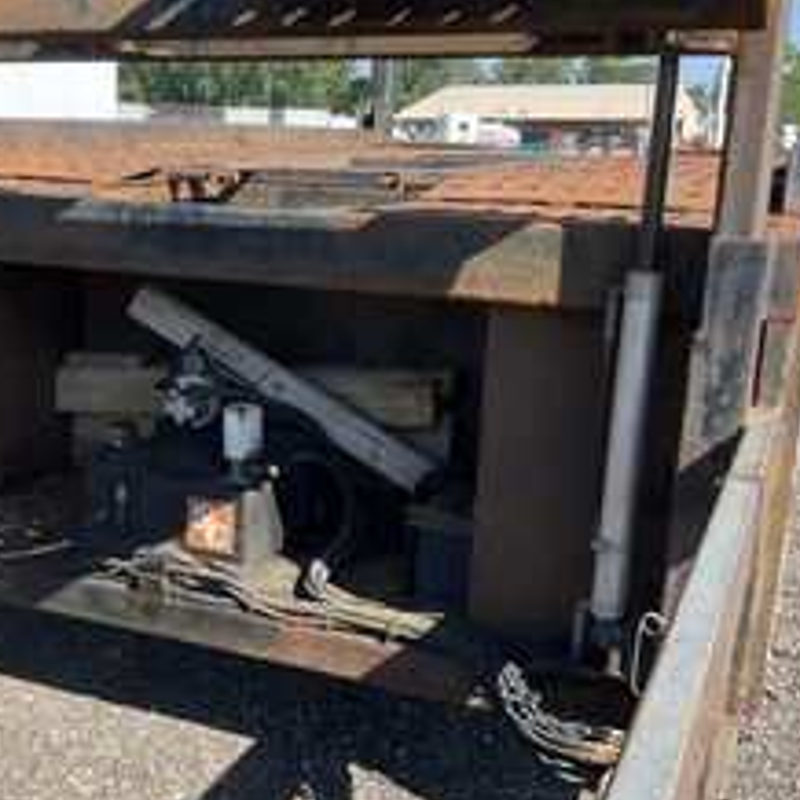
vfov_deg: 35.9
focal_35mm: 47
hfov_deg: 35.5
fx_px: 1229
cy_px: 488
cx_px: 239
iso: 25
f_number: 1.8
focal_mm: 3
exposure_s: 1/586
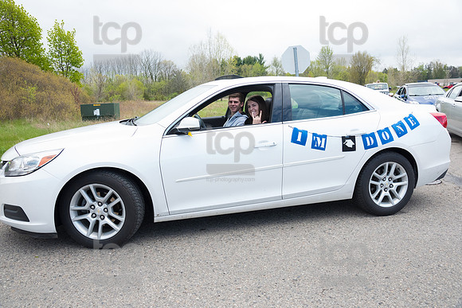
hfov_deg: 61.9
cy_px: 154
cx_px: 231
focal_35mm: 30
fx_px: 385
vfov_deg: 43.6
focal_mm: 30
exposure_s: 1/800
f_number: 7.1
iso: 1250
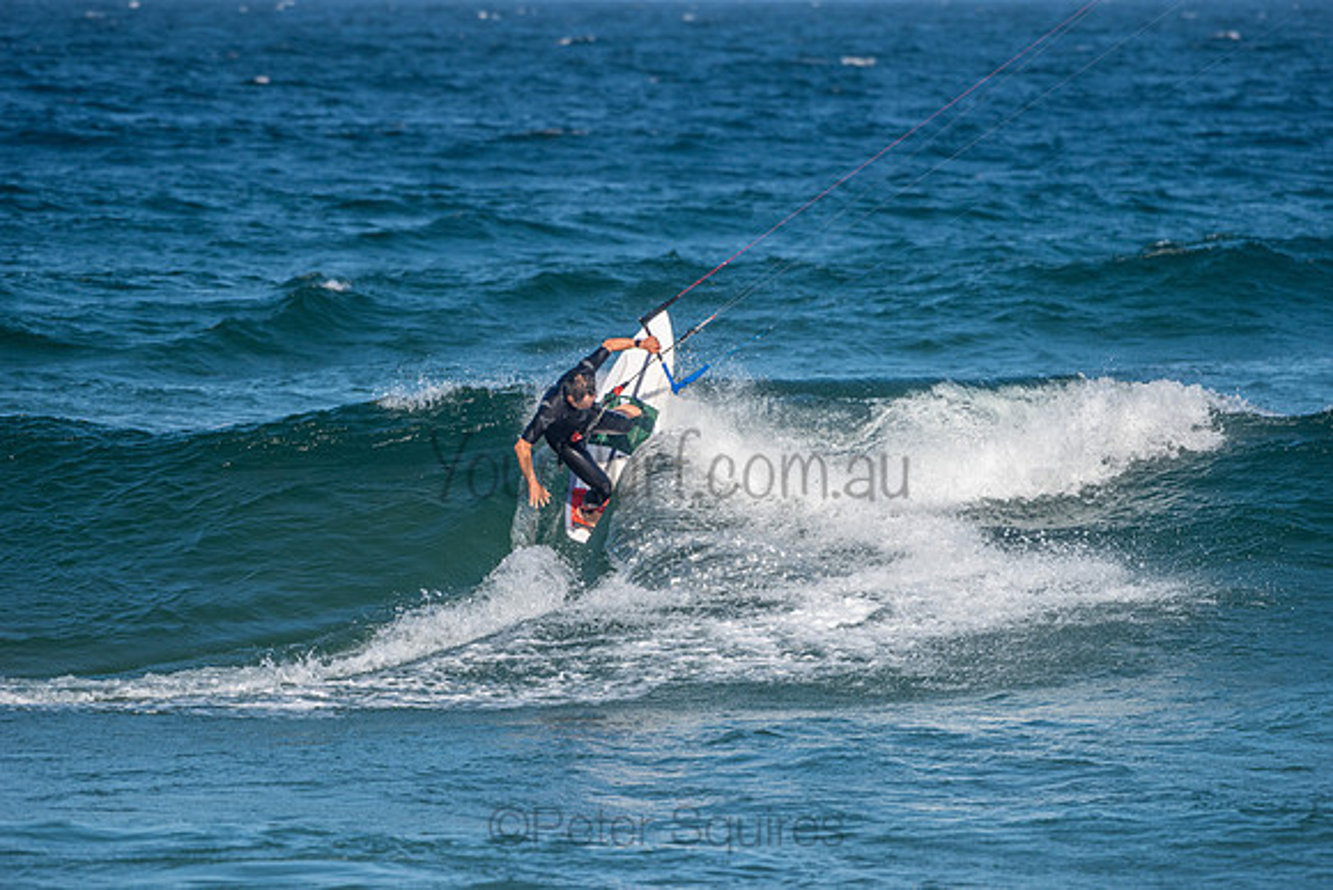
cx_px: 666
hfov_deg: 6.6
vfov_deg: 4.4
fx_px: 11481
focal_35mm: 310
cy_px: 445
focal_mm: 310
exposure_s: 1/2500
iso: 400
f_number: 5.6
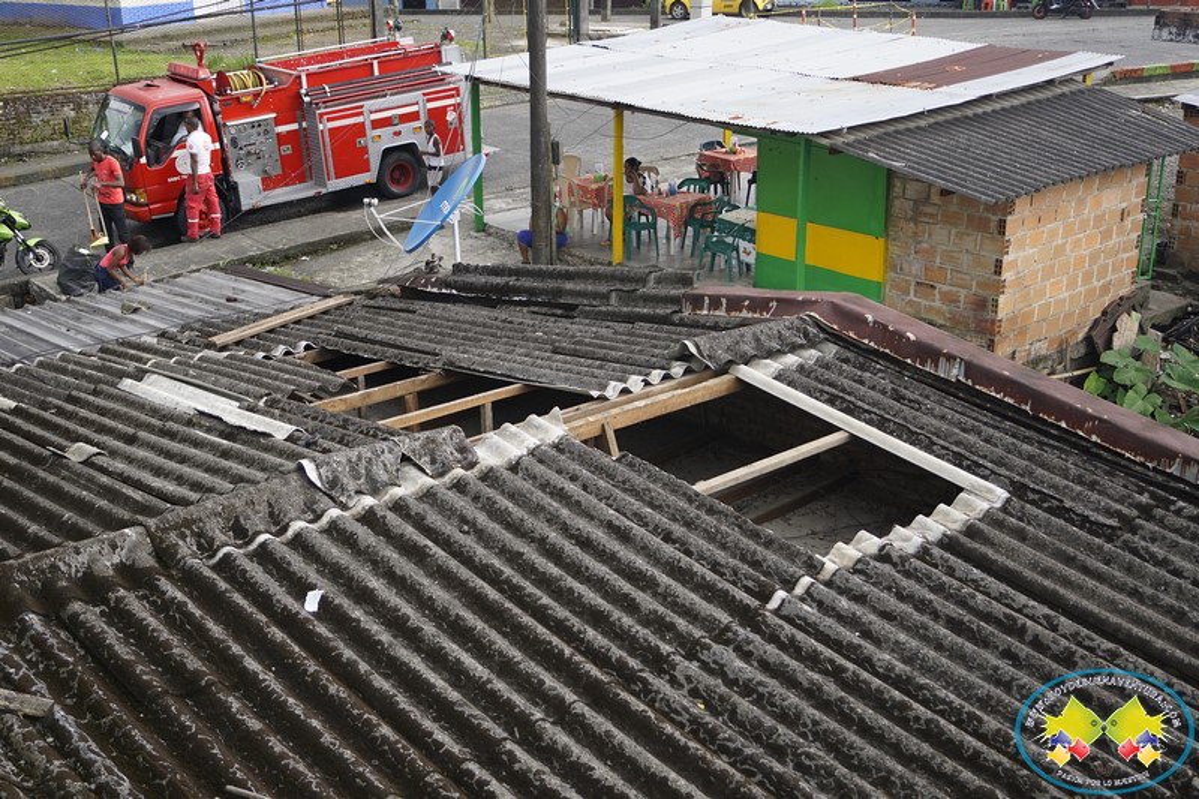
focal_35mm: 42
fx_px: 1398
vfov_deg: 31.9
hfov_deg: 46.4
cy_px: 400
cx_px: 600
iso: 320
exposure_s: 1/400
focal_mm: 28
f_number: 4.5
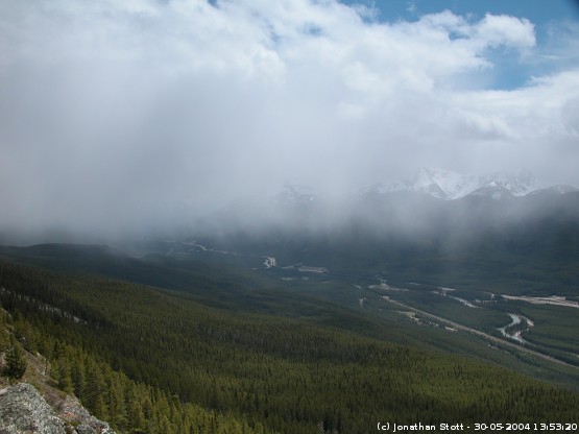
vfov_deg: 41.8
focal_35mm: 34
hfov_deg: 54.0
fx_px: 569
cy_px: 217
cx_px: 290
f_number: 6.3
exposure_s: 1/254
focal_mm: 8.9
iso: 100
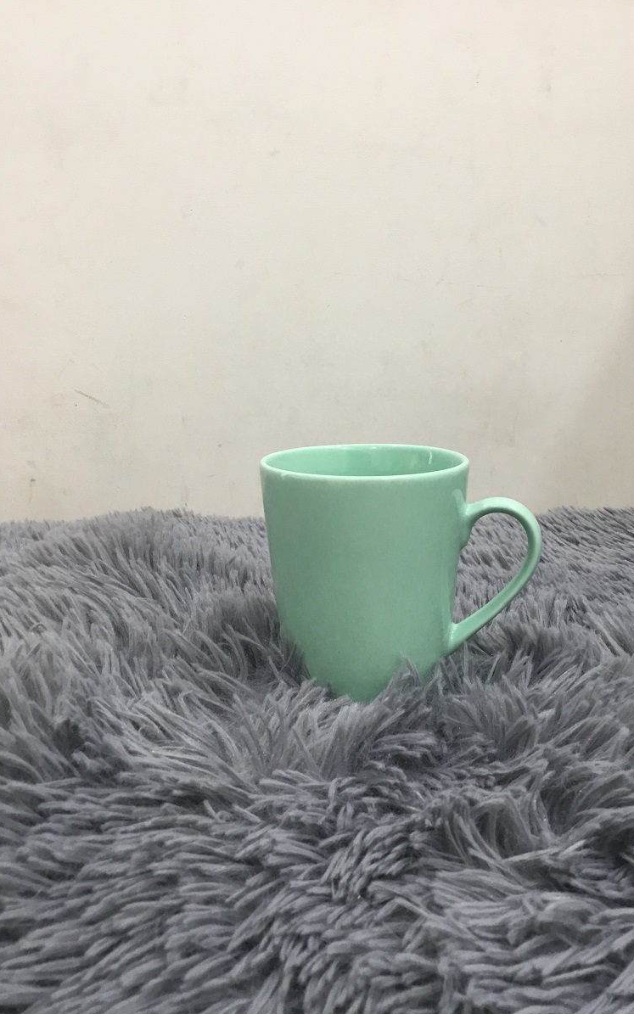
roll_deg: +1.3
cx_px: 367
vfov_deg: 58.1
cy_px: 507
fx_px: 912
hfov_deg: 38.2
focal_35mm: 33
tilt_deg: -12.4
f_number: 2.4
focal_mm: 3.3
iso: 100
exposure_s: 1/33
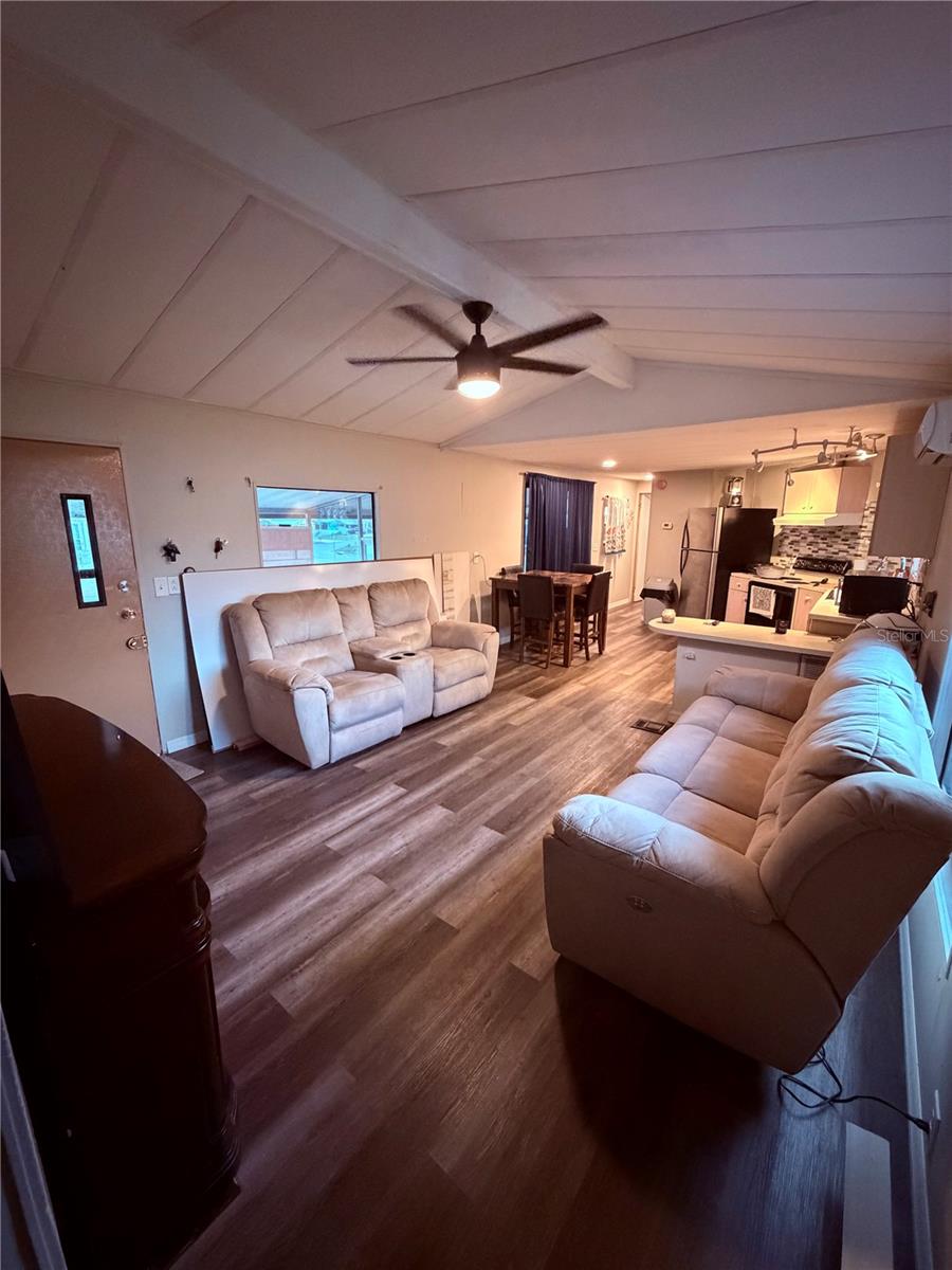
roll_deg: -0.2
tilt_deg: -12.4
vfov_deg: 102.1
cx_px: 476
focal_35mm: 14
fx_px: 513
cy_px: 635
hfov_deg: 85.7
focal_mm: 2.22
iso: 1250
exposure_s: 1/60
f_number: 2.2
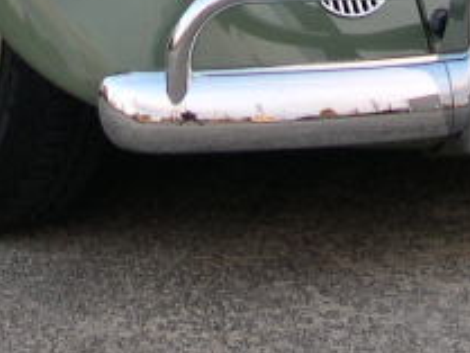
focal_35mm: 304
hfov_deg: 6.5
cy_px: -468
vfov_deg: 4.8
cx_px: 31
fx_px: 4130
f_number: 3.5
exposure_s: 1/47.3
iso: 100
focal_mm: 13.2
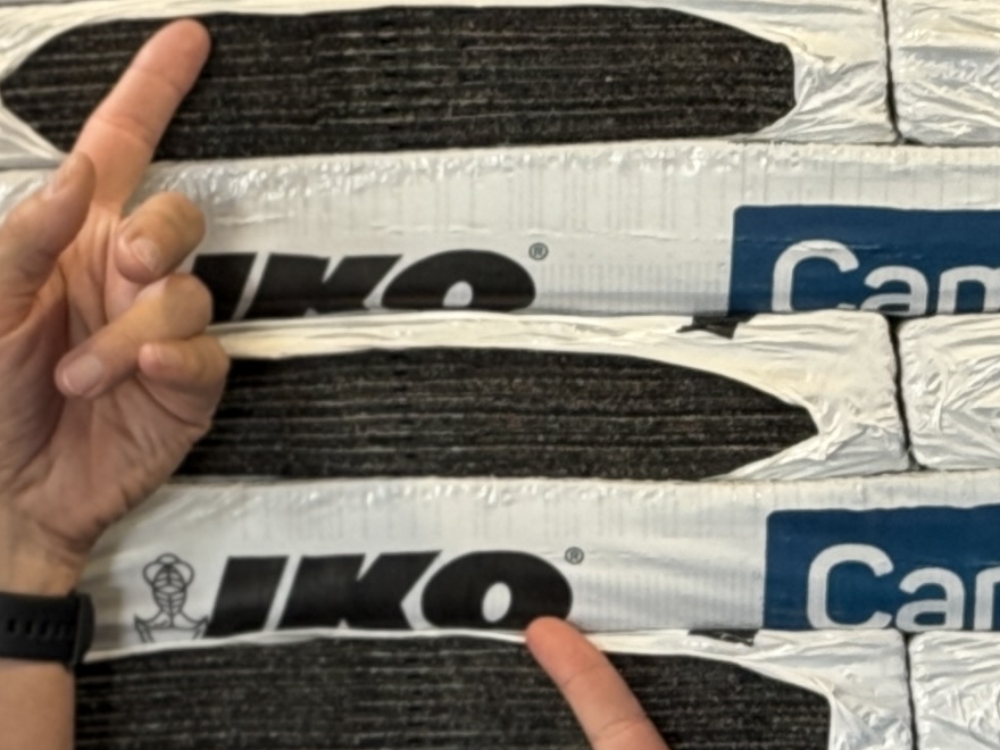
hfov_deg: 9.0
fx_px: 6355
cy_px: 438
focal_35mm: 220
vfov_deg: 6.8
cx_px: 517
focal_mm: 6.76
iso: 100
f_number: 1.78
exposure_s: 1/60
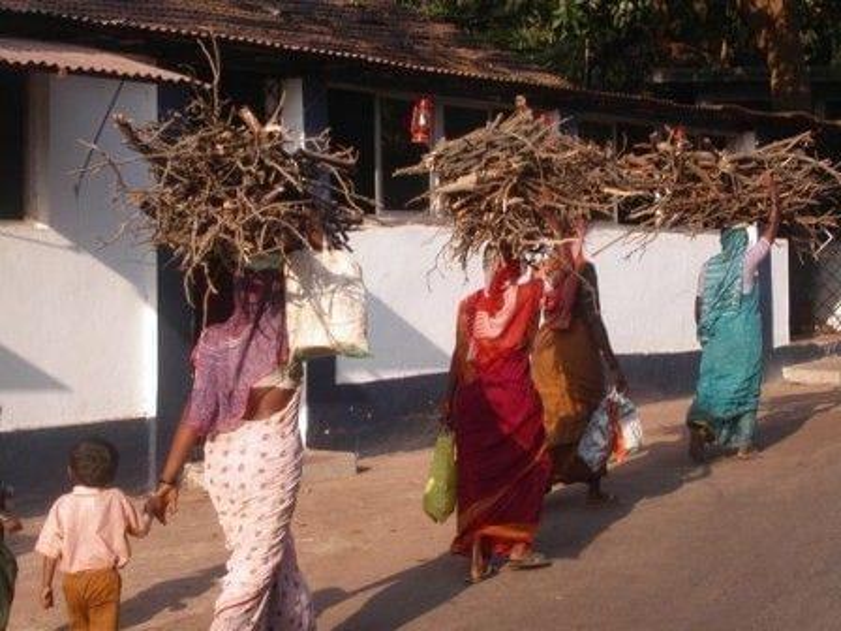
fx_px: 1822
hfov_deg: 26.0
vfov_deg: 19.6
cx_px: 420
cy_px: 316
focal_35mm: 75
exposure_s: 1/180
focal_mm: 15.4
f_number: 8
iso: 100
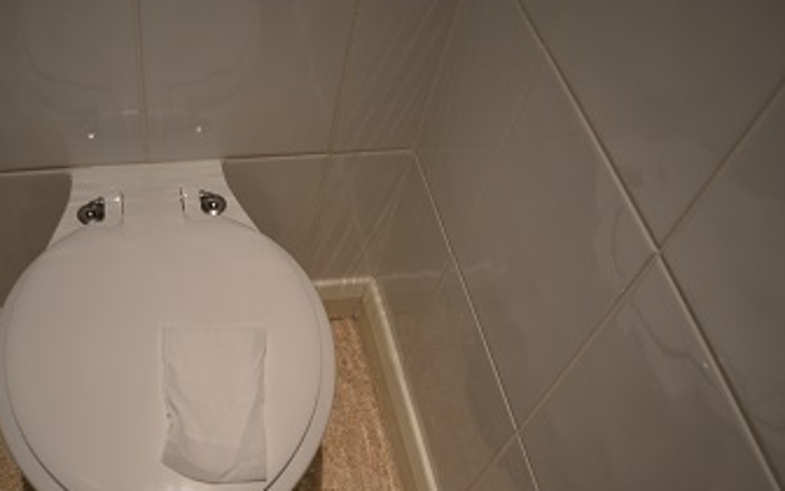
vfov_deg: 37.1
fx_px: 727
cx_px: 324
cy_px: 298
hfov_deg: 56.4
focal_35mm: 34
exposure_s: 1/60
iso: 500
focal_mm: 18
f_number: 3.5
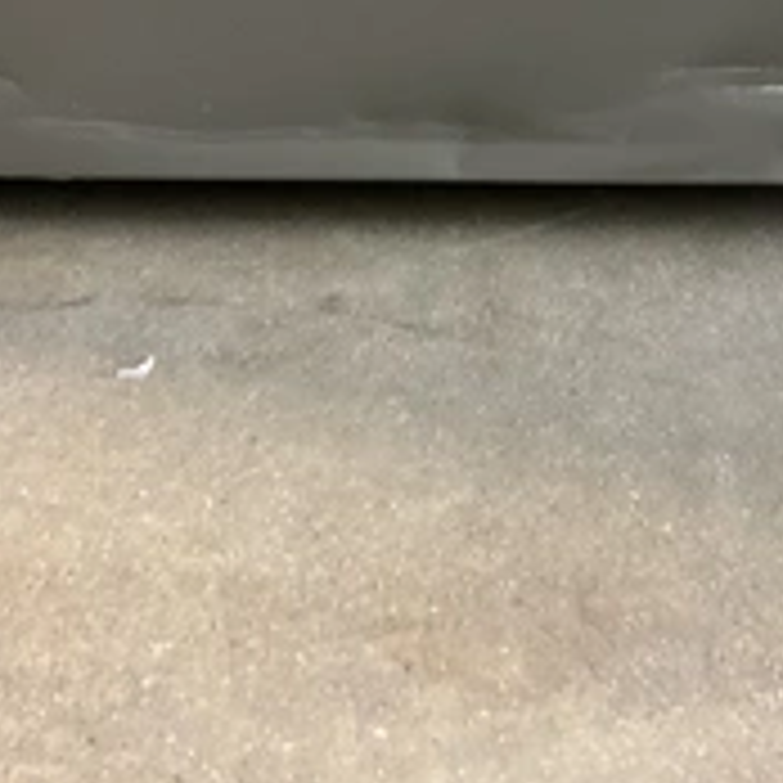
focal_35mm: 59
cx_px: 536
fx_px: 1510
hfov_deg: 28.8
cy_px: 153
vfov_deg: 28.4
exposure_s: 1/30
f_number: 1.8
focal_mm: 3
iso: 320
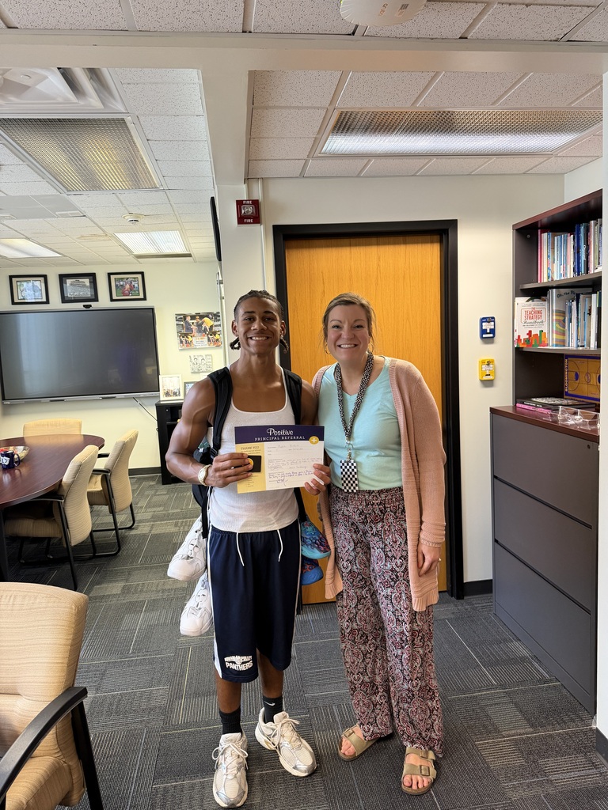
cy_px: 405
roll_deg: +3.1
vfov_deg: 71.6
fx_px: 562
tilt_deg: -6.7
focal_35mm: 24
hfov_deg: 56.8
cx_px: 304
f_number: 1.78
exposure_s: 1/60
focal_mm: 6.76
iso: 250
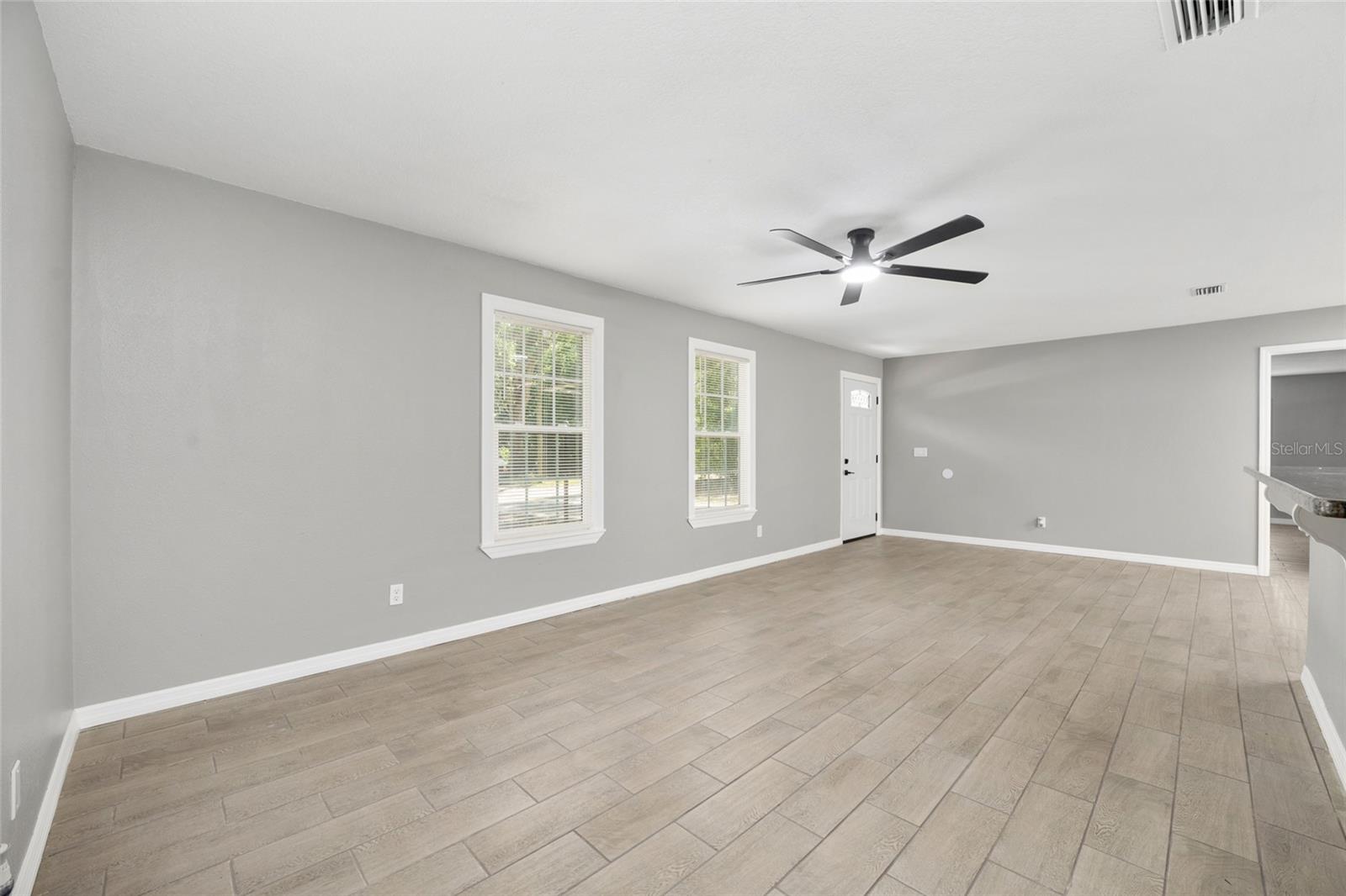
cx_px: 673
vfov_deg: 81.2
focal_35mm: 14
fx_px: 523
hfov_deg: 104.3
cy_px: 448
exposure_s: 1/2.5
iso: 250
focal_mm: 14
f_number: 7.1
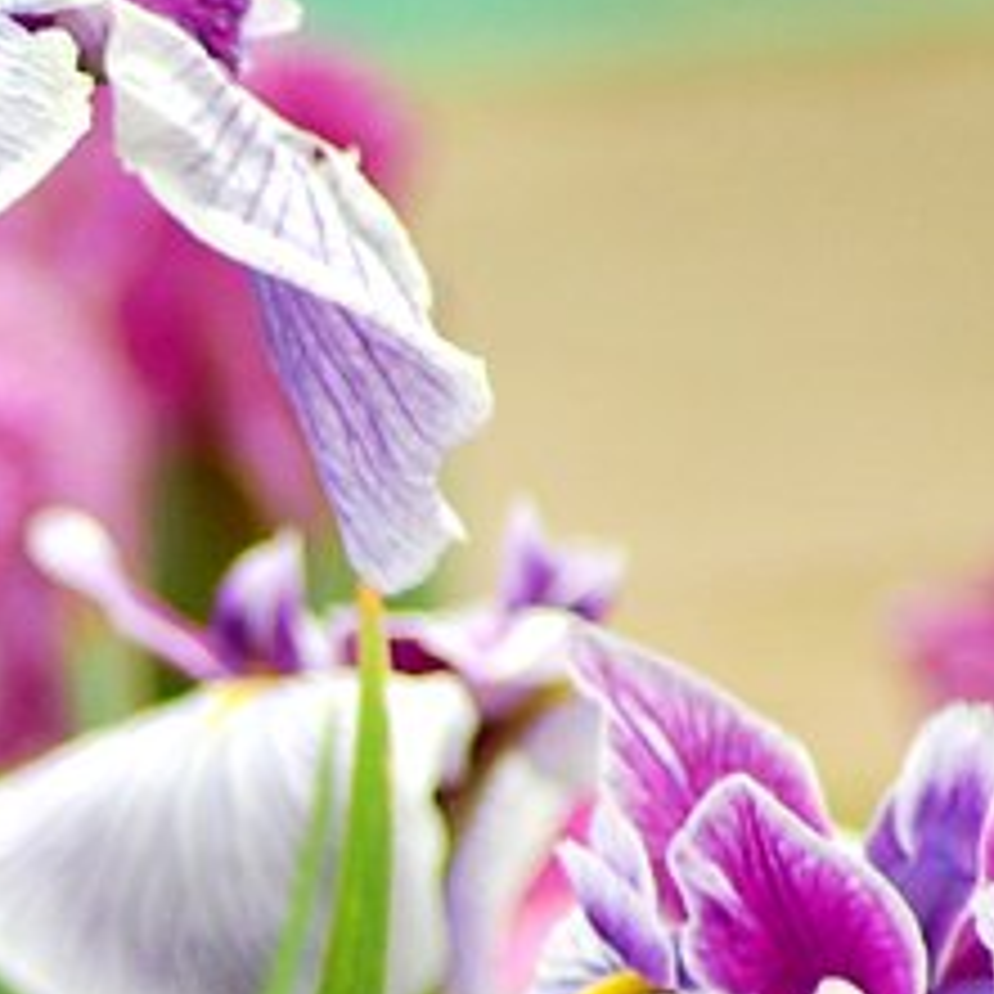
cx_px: -1088
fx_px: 27743
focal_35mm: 854
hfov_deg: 2.0
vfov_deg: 2.1
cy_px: 969
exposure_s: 1/640
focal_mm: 145
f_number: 4.5
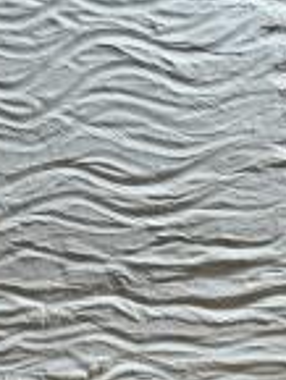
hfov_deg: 6.4
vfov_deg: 8.1
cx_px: 442
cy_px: 765
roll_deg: +0.2
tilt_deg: -1.8
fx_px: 2541
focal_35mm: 231
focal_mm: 6.76
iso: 125
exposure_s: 1/100
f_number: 1.78
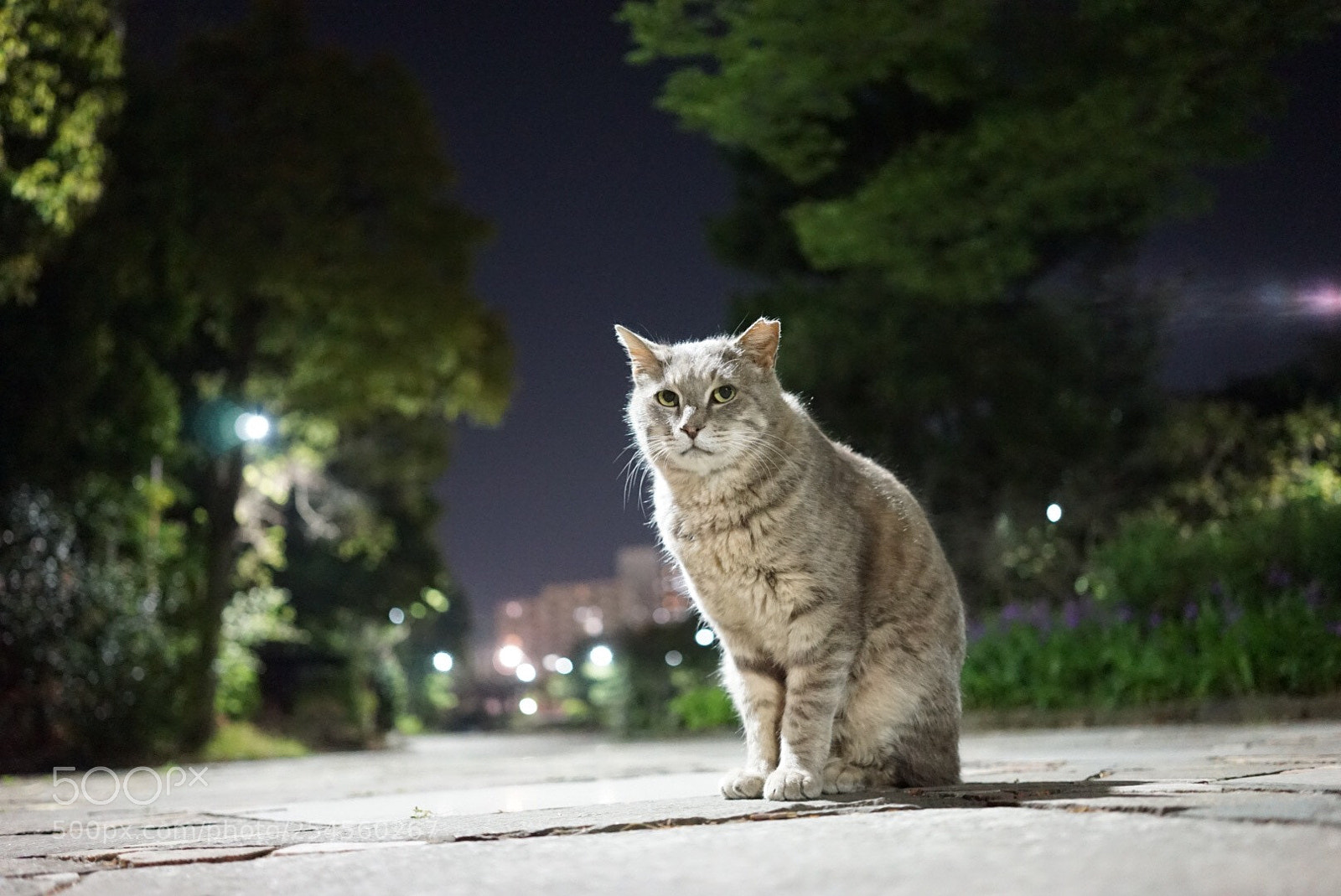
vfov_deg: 37.9
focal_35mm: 35
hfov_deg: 54.4
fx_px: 1305
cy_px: 448
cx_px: 670
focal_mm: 35
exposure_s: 1/20
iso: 6400
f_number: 2.8
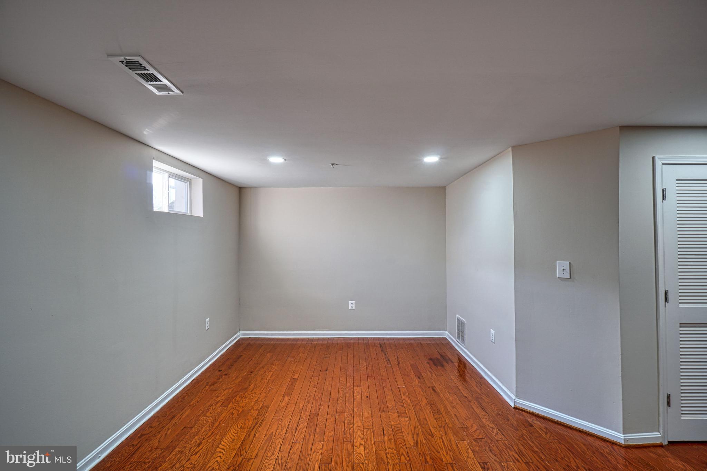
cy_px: 236
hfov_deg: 100.4
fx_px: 295
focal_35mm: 15
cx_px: 354
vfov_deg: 77.3
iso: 100
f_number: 11
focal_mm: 10
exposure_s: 1/3.33
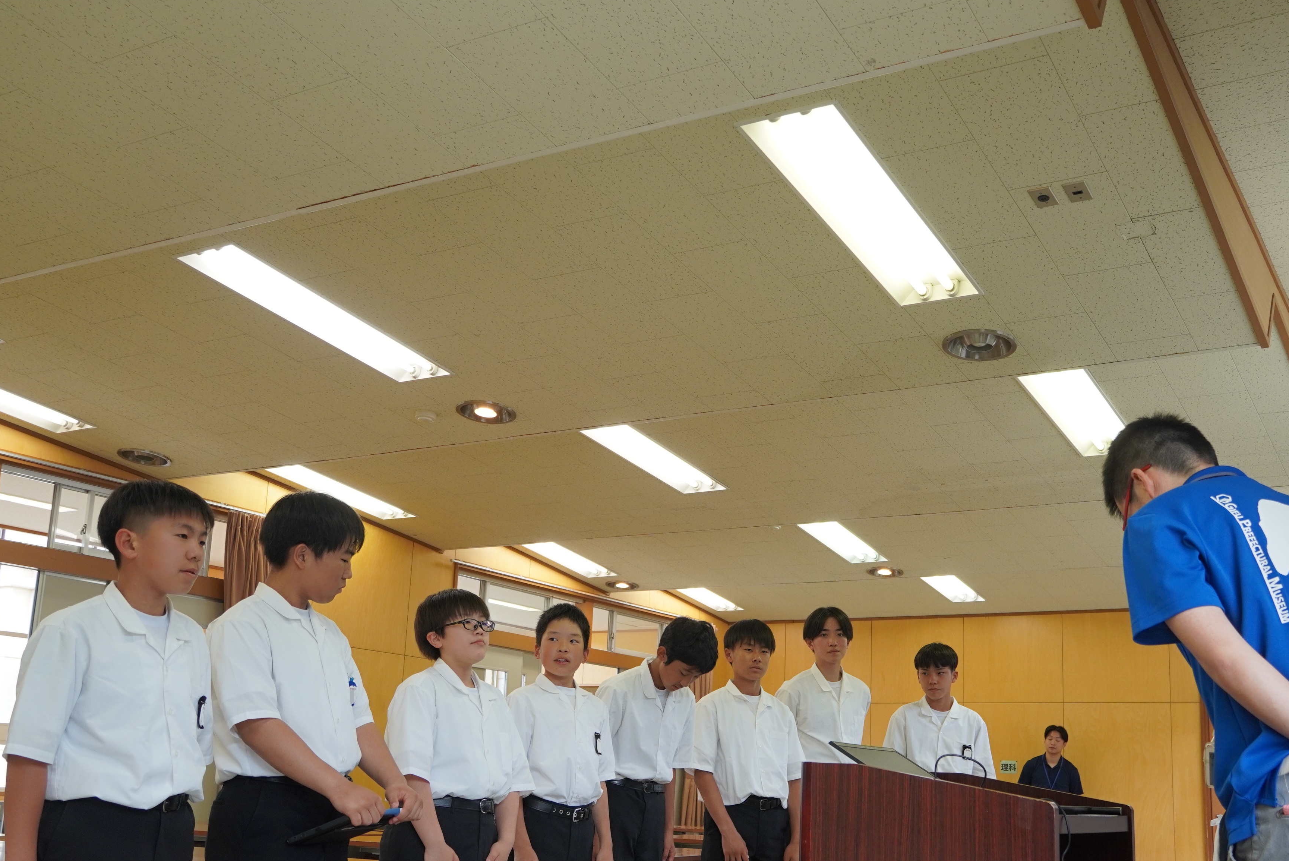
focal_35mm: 39
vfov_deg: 34.4
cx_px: 723
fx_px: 1383
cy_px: 523
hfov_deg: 49.9
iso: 400
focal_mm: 21
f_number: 4
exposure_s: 1/160
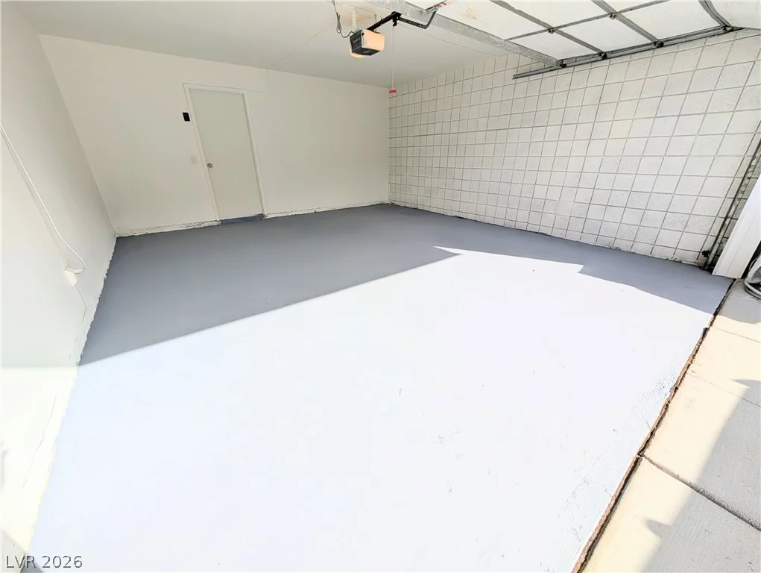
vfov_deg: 94.6
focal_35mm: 12
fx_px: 264
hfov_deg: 110.5
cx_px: 380
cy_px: 286
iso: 52
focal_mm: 2.02
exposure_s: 1/2545
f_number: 1.7
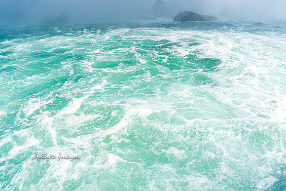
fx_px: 210
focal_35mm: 26
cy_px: 96
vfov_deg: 49.0
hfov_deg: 68.6
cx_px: 143
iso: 100
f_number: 5.6
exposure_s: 1/2000
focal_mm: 16
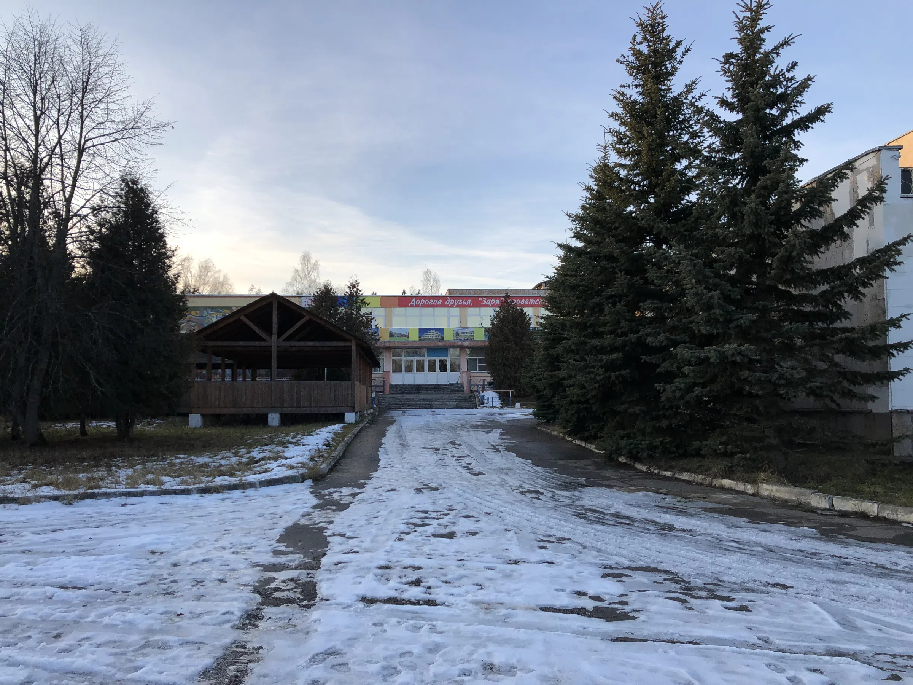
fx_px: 739
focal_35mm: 28
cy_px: 342
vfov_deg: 49.7
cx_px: 456
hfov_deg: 63.4
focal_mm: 4
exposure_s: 1/440
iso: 20
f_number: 1.8
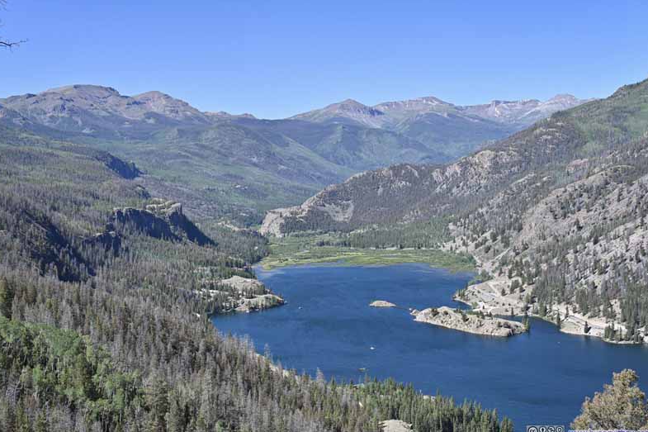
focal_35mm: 53
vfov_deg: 25.5
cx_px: 324
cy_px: 218
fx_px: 954
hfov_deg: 37.5
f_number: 5.6
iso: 64
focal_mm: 52
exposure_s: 1/400
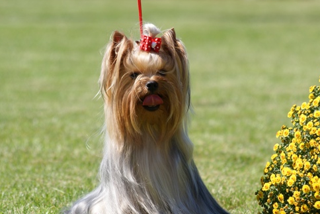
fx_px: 3530
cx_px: 198
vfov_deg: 3.5
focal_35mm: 397
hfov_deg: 5.2
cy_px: 132
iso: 100
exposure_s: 1/320
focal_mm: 200
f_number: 6.3
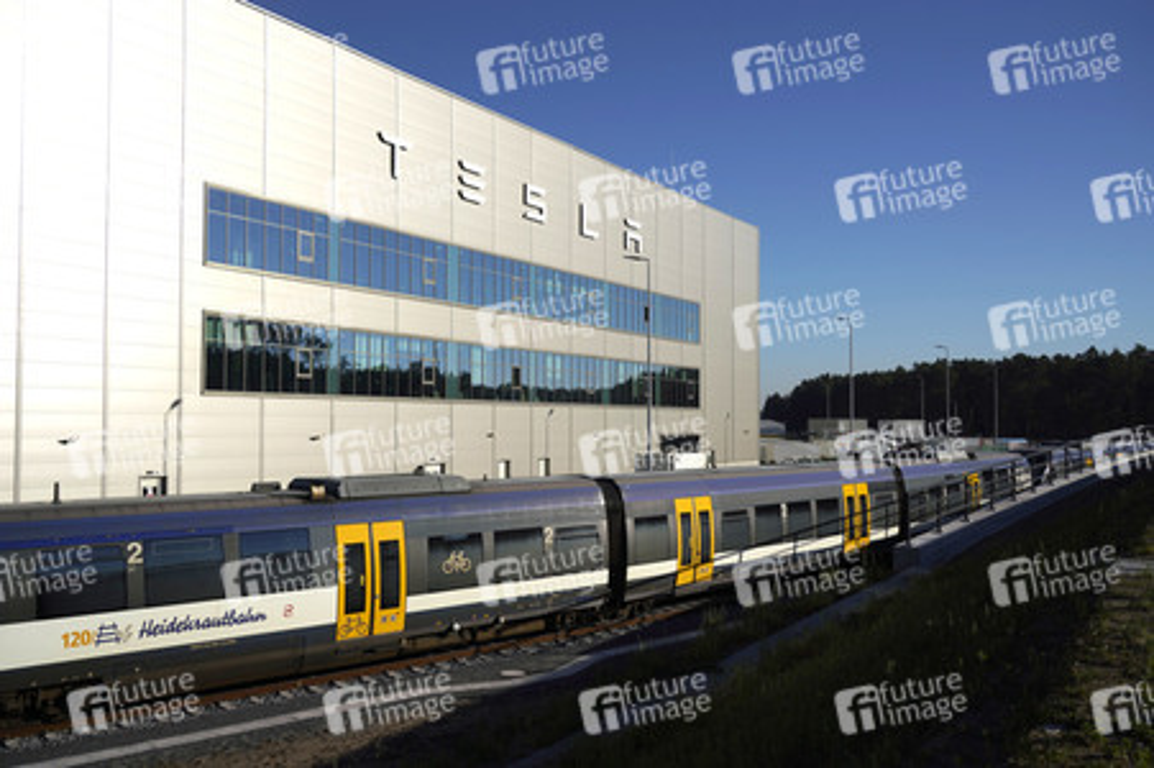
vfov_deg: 39.9
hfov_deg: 57.3
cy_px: 384
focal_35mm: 33
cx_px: 577
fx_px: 1057
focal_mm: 33
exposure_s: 1/800
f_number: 8
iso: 100
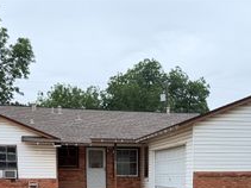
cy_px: 216
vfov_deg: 23.7
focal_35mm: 57
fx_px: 413
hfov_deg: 33.7
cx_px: 151
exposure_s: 1/1106
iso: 80
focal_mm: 6.76
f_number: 1.78
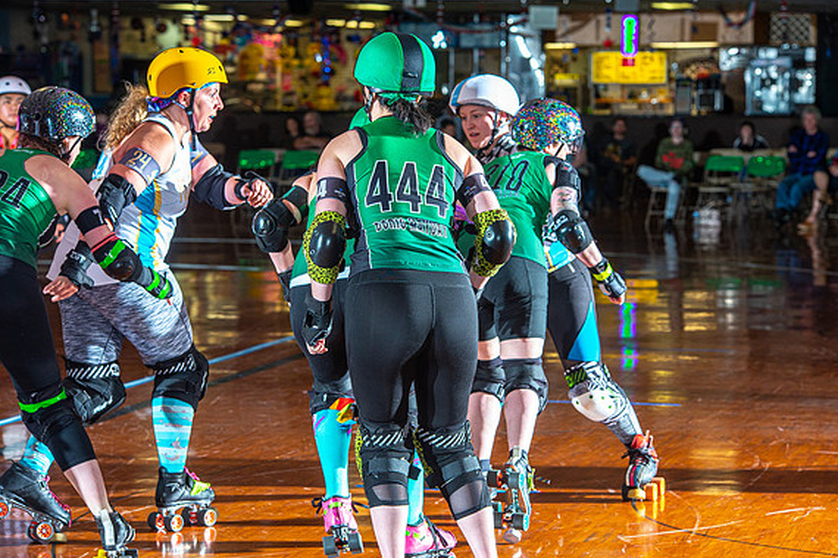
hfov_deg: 17.9
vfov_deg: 12.0
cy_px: 283
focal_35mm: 114
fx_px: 2653
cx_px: 422
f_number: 7.1
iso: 640
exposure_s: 1/160
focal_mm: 112
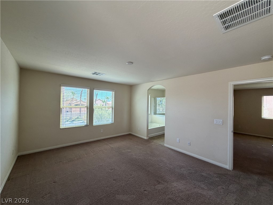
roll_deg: -1.4
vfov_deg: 85.7
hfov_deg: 102.1
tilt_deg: +1.4
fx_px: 110
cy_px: 102
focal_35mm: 14
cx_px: 136
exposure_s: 1/121
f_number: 2.2
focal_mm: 2.22
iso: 125
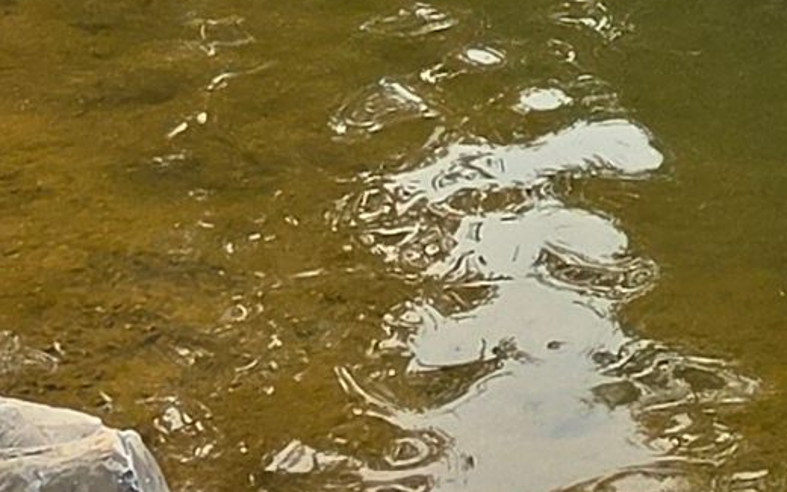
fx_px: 2274
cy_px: -513
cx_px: 1064
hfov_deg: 18.1
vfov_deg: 11.1
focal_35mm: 106
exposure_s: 1/2397
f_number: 1.9
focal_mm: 2.2
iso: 32
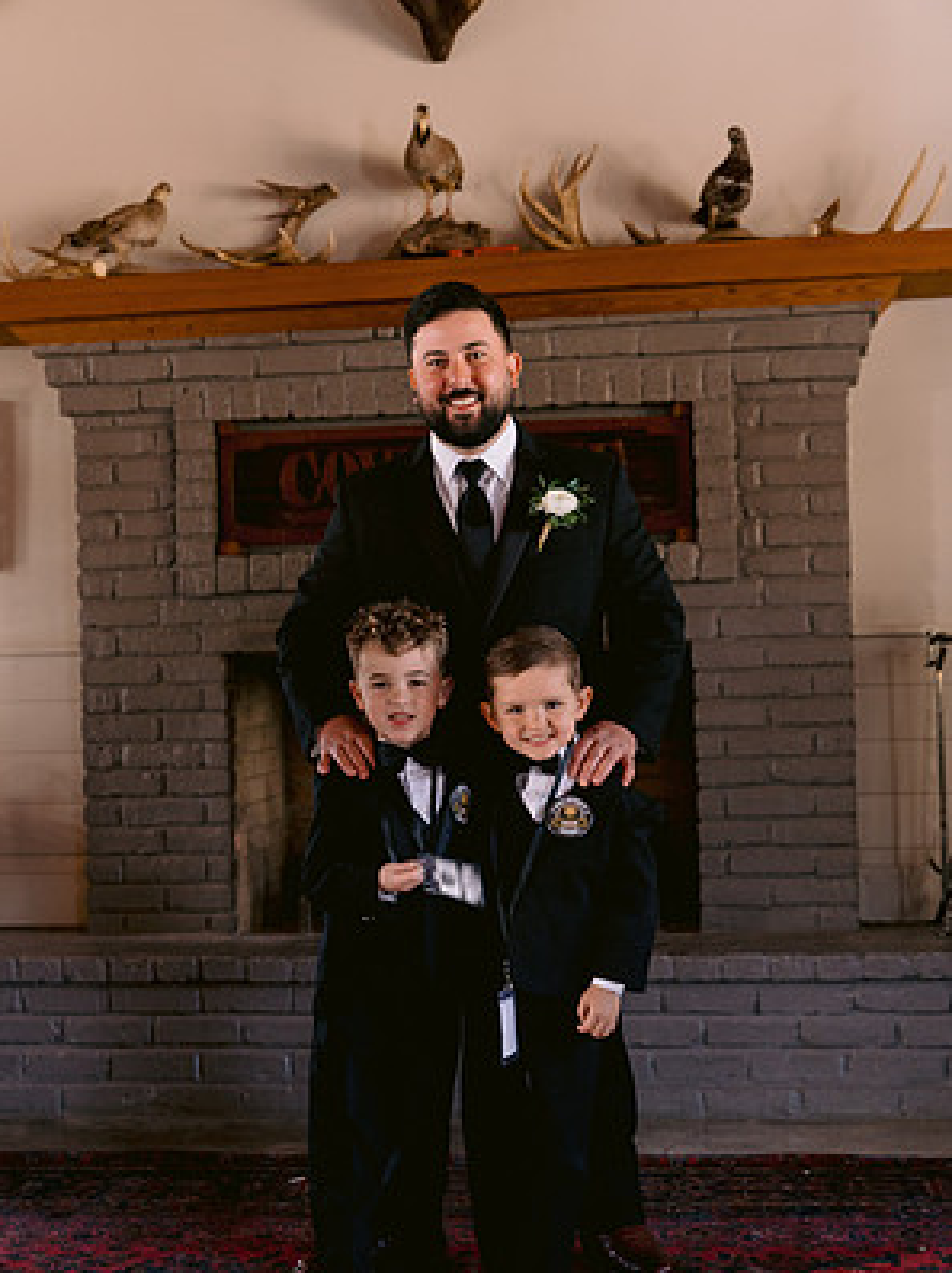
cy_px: 712
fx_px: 2204
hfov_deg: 24.4
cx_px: 474
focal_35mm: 60
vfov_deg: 32.2
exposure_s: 1/50
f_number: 4
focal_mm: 55
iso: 1600
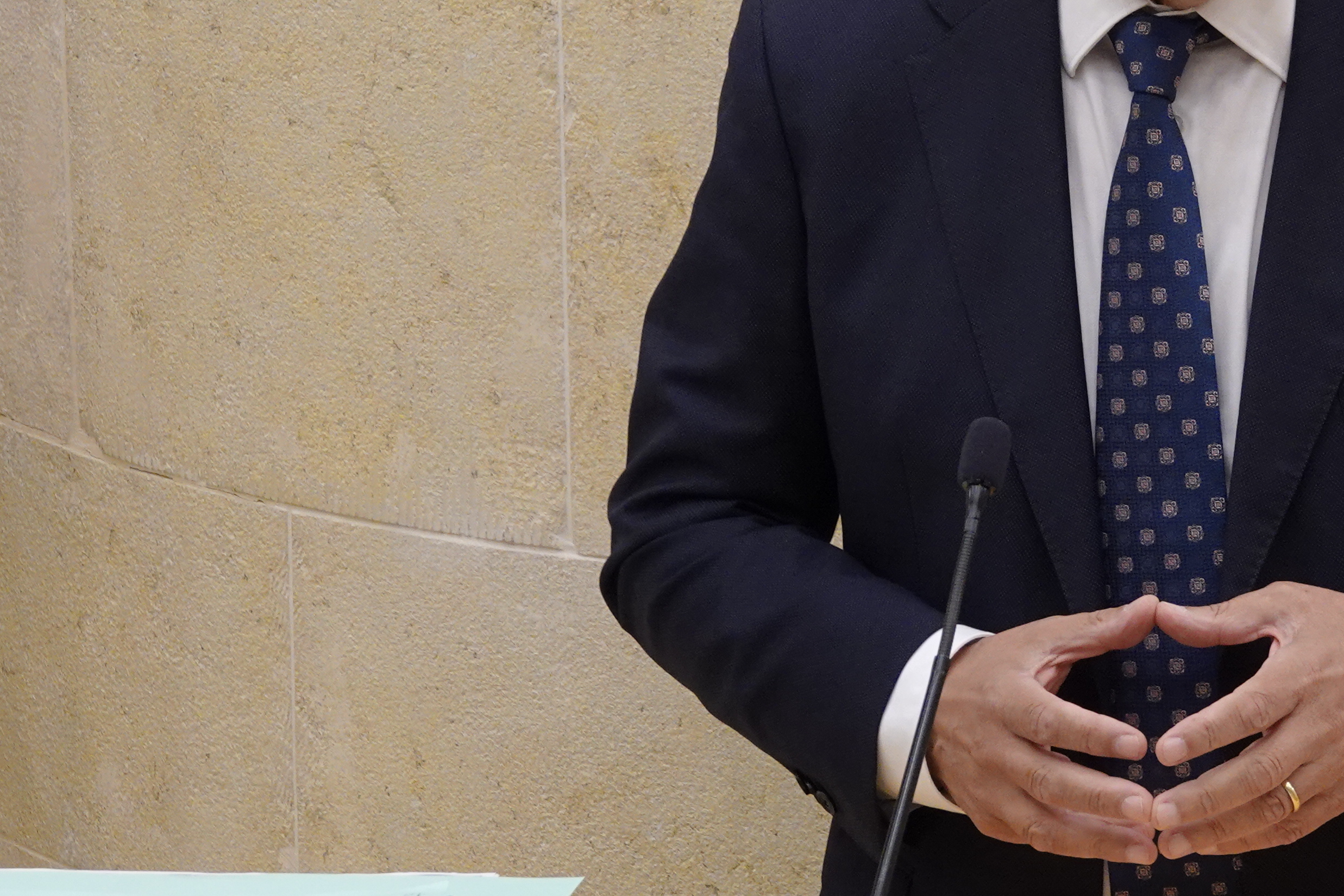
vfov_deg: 3.4
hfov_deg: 5.1
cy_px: 358
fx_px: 15193
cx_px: 1101
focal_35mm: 407
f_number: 4
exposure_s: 1/30
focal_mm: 67.46
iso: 800
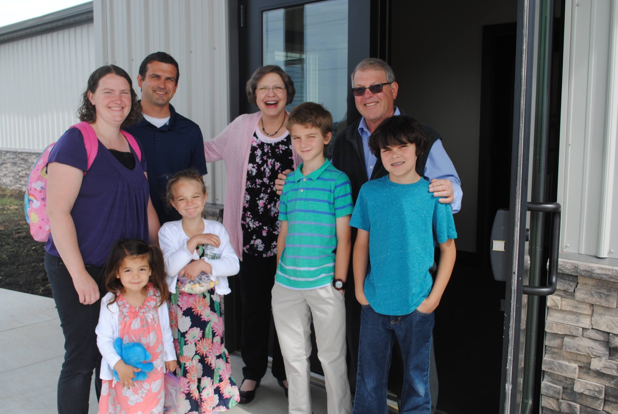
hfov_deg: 53.1
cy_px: 207
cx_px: 309
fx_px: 619
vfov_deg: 37.0
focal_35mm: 36
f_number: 6.3
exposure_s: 1/160
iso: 100
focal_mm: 24
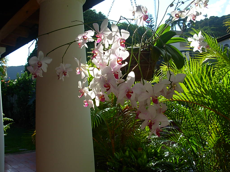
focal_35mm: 38
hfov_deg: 49.0
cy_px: 86
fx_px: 252
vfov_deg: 37.7
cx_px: 115
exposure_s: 1/627
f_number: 2.9
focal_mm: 6.3
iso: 50
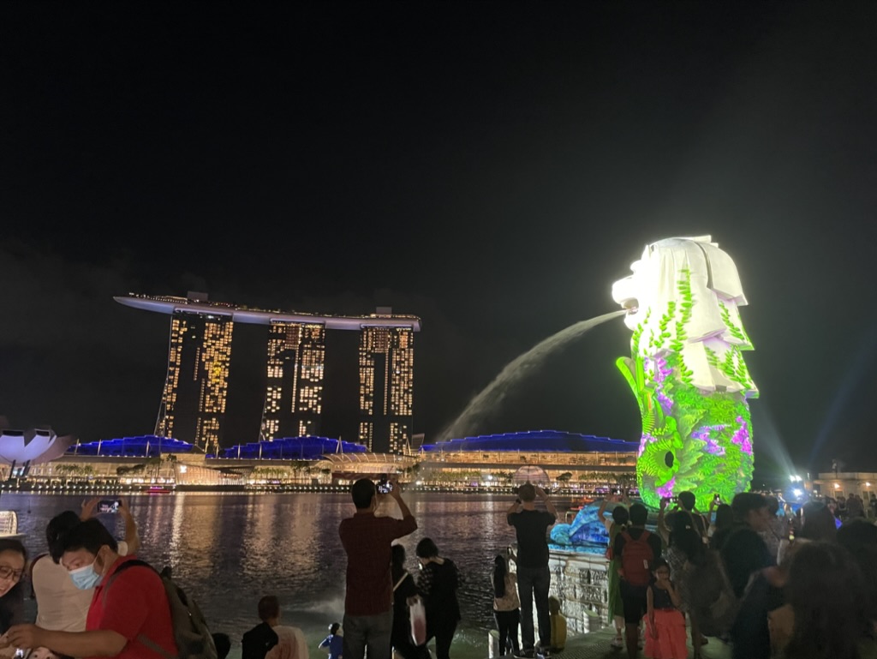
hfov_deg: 67.3
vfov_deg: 53.1
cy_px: 330
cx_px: 438
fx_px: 659
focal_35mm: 26
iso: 800
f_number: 1.6
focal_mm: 4.2
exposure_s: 1/30
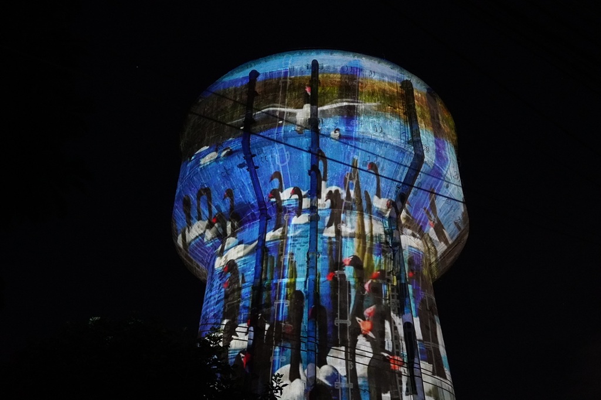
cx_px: 300
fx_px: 676
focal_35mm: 40
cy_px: 200
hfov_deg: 47.9
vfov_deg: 33.0
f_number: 4.5
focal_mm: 27
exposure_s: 1/15
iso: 6400
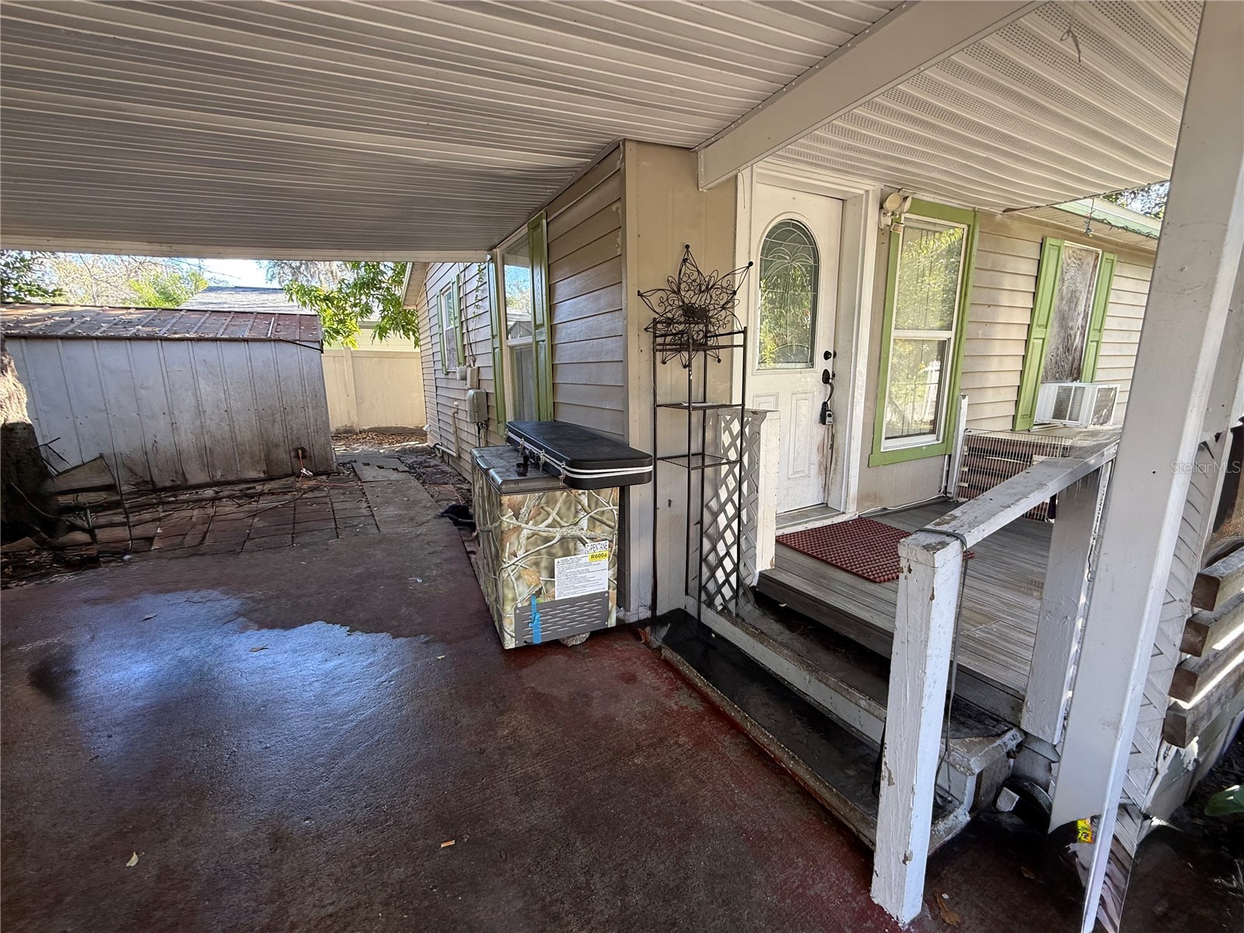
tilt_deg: -11.7
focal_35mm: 14
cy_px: 466
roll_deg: +2.8
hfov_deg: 102.1
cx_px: 622
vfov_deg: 85.7
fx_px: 503
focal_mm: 2.22
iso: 64
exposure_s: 1/99
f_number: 2.2
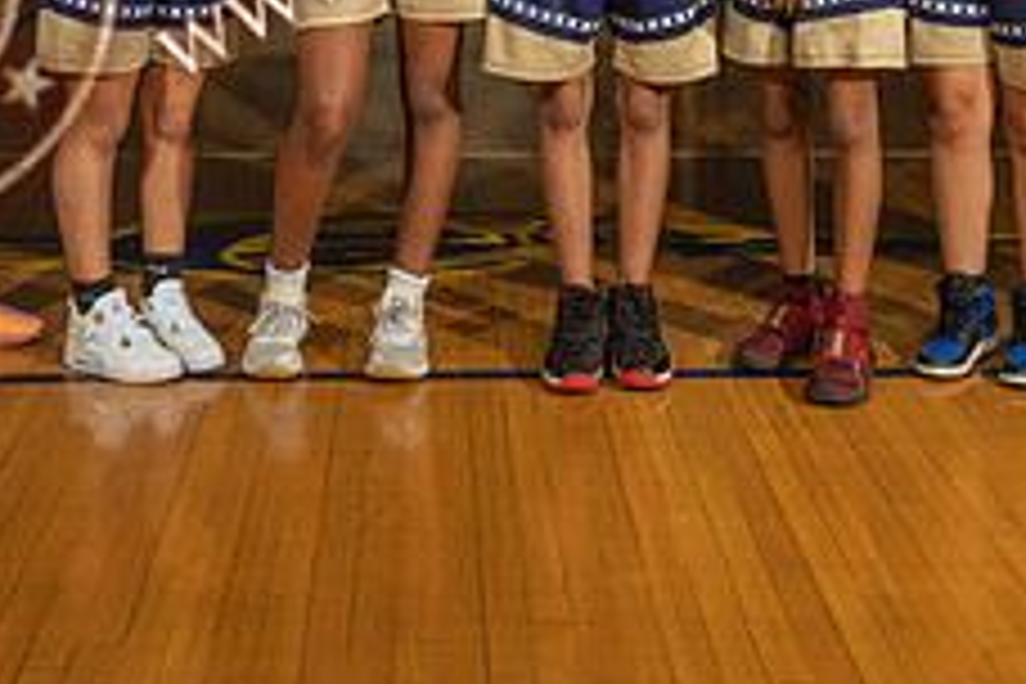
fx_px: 1995
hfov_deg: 28.8
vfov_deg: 18.4
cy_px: -146
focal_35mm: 70
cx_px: 513
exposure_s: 1/200
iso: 160
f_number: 7.1
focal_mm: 24
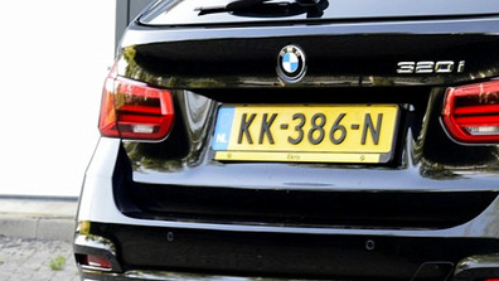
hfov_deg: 14.5
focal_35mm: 142
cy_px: 100
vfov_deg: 8.5
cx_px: 617
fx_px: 1884
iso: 450
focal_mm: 35
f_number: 8
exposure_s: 1/60
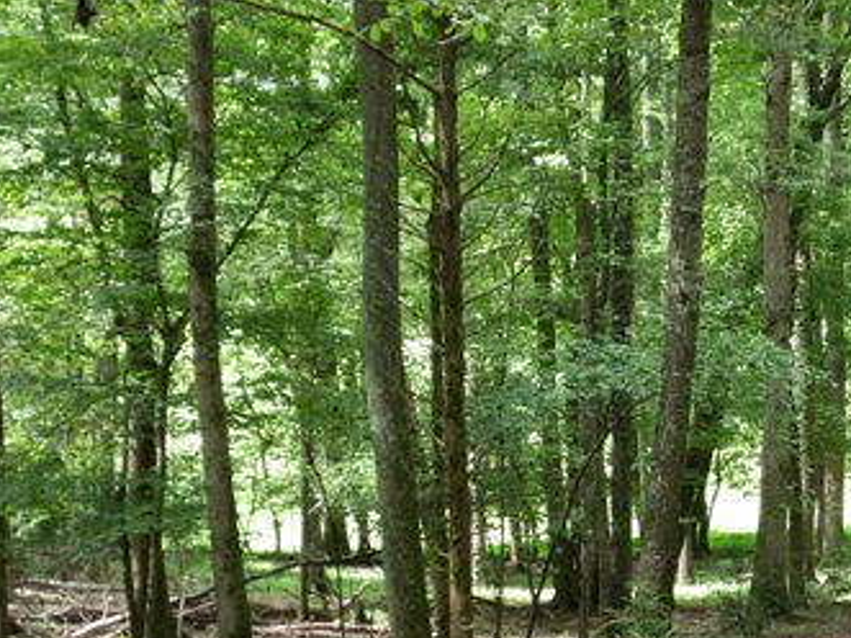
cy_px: 412
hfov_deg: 22.2
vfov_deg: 16.9
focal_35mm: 87
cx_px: 694
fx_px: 2138
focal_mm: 6.57
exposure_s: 1/60
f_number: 3.2
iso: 100
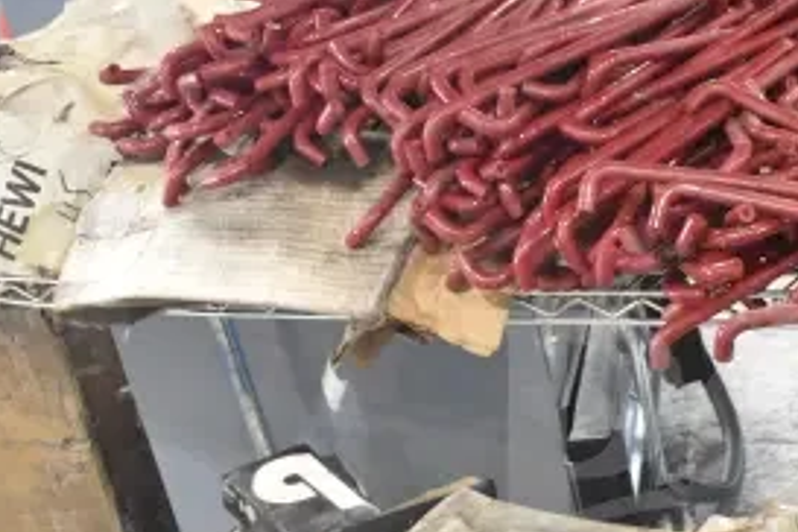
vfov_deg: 14.3
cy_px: 542
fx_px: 2084
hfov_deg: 21.1
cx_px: 757
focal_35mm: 94
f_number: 6.3
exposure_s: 1/160
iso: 6400
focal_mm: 28
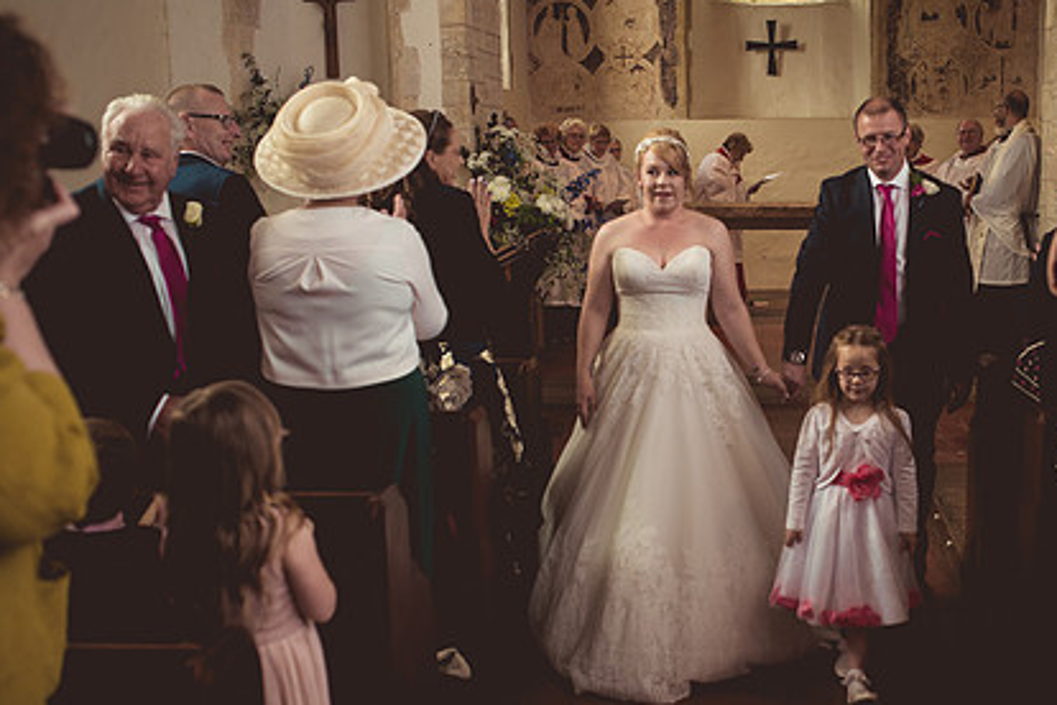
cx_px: 730
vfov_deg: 27.5
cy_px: 365
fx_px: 1439
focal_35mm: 49
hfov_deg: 39.7
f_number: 2.8
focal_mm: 35
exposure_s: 1/100
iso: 500
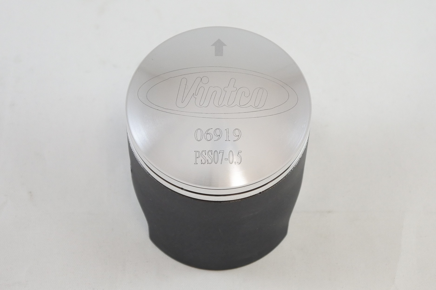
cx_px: 218
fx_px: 678
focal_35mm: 56
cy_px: 145
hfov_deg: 35.6
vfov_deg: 24.2
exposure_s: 1/125
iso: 450
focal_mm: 21
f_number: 4.8
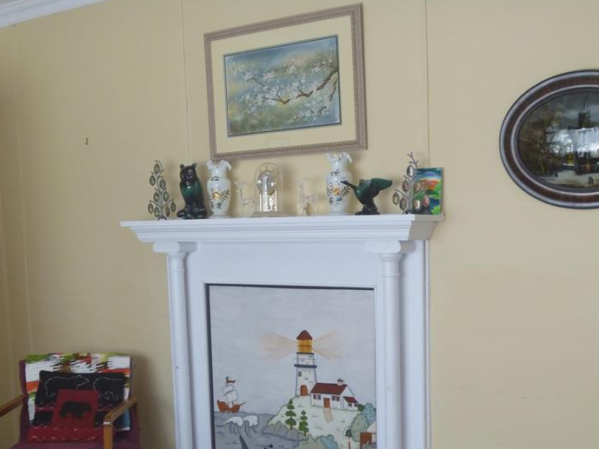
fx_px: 900
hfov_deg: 36.8
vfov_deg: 27.7
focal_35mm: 52
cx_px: 316
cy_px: 324
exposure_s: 1/30
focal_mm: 6.3
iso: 100
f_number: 3.5
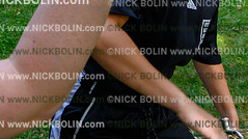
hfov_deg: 32.6
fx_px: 401
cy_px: -44
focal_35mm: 61
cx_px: 24
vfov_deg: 18.3
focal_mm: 24
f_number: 11
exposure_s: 1/500
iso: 2500
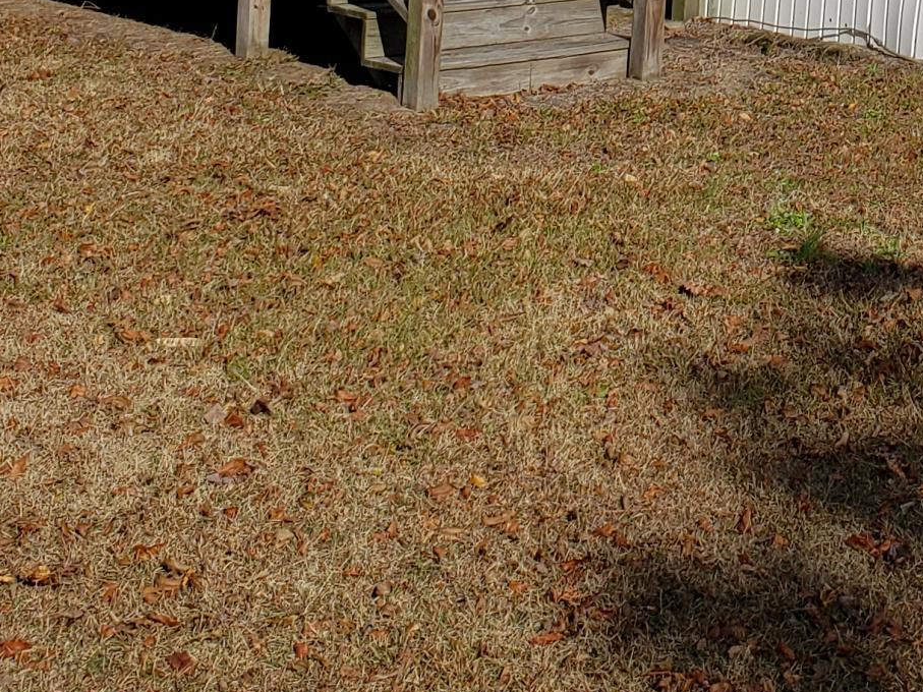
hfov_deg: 21.6
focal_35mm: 86
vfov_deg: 15.6
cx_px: 1021
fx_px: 2293
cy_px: -396
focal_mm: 4.3
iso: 50
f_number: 2.4
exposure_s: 1/3211
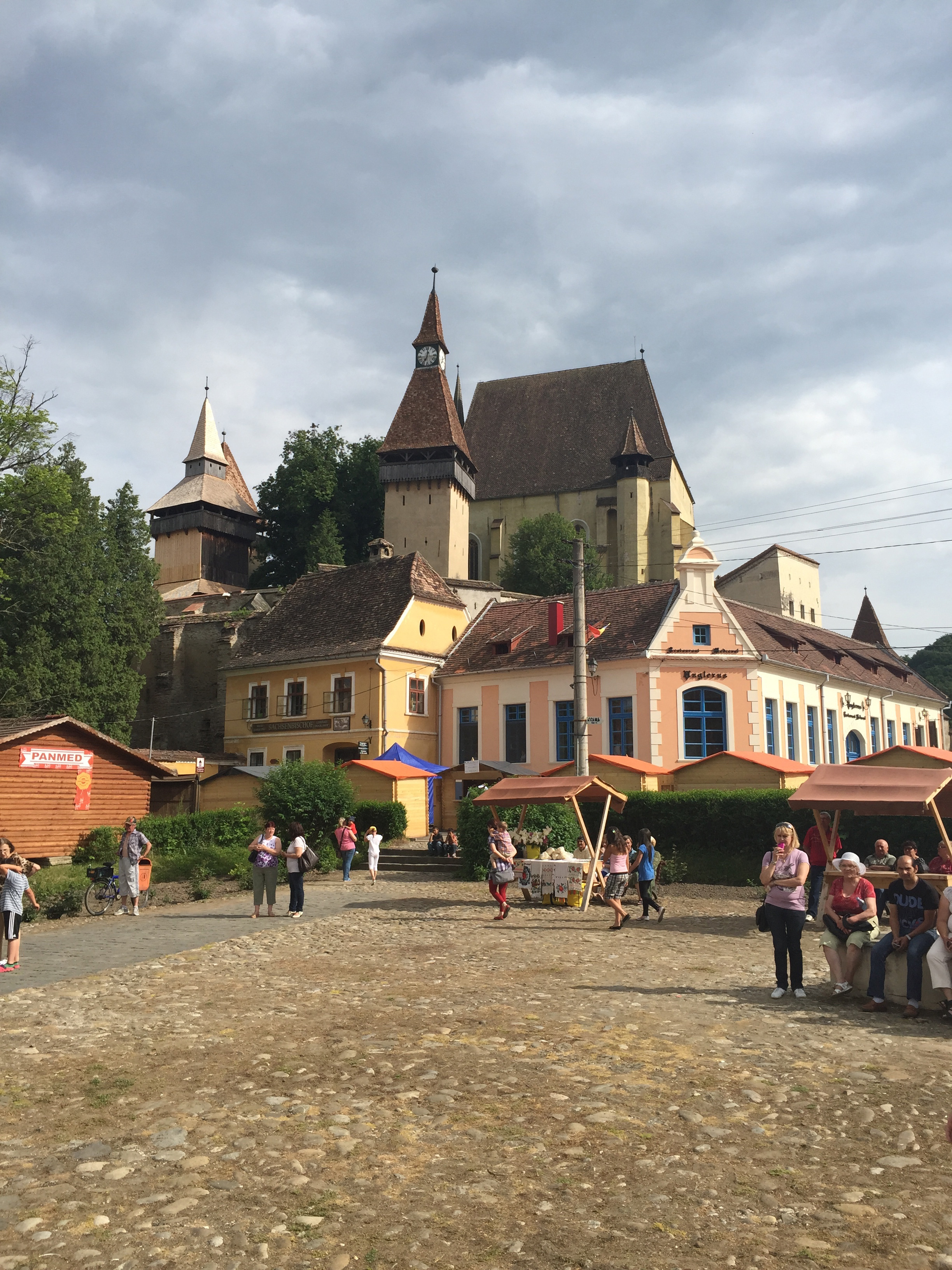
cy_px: 635
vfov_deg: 61.7
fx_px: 1063
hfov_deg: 48.2
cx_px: 476
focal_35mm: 29
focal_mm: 4.15
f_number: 2.2
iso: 32
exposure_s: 1/1799
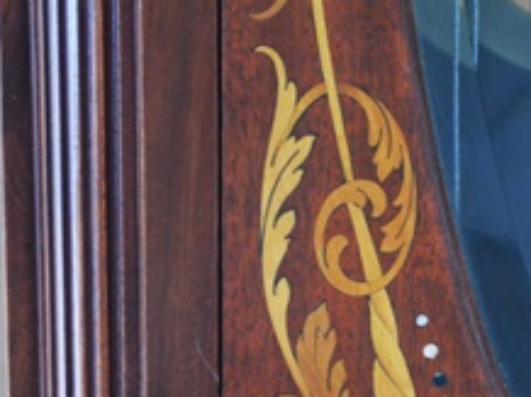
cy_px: 434
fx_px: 3345
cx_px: 706
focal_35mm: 218
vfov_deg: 6.8
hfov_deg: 8.9
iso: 3200
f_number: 5.6
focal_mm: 55
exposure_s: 1/30
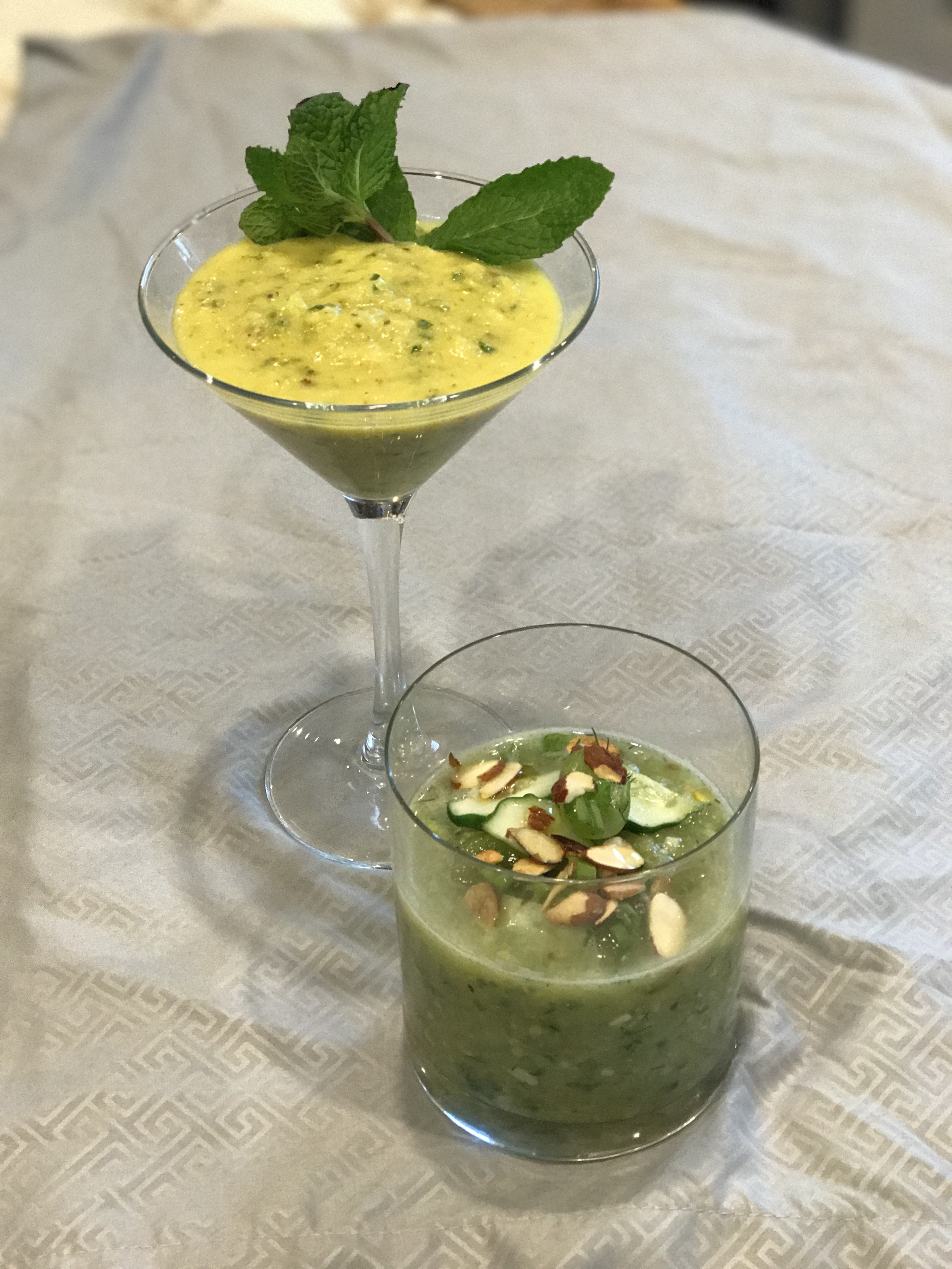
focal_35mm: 57
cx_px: 476
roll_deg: +0.1
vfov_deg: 33.8
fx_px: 2090
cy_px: 634
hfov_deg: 25.7
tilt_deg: -40.7
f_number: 2.8
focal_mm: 6.6
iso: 250
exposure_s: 1/60
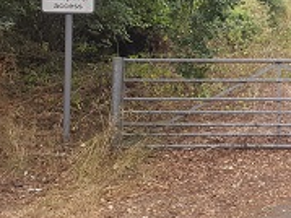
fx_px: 487
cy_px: 20
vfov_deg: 24.4
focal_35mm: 58
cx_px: 314
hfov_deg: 30.1
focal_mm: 4.2
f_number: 1.7
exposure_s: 1/50
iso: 64
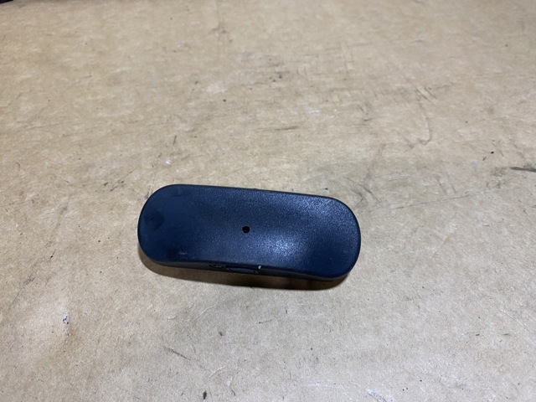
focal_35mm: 26
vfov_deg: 53.1
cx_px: 268
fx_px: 403
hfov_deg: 67.3
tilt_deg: -50.5
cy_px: 201
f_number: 1.8
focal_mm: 4.25
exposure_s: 1/50
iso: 125
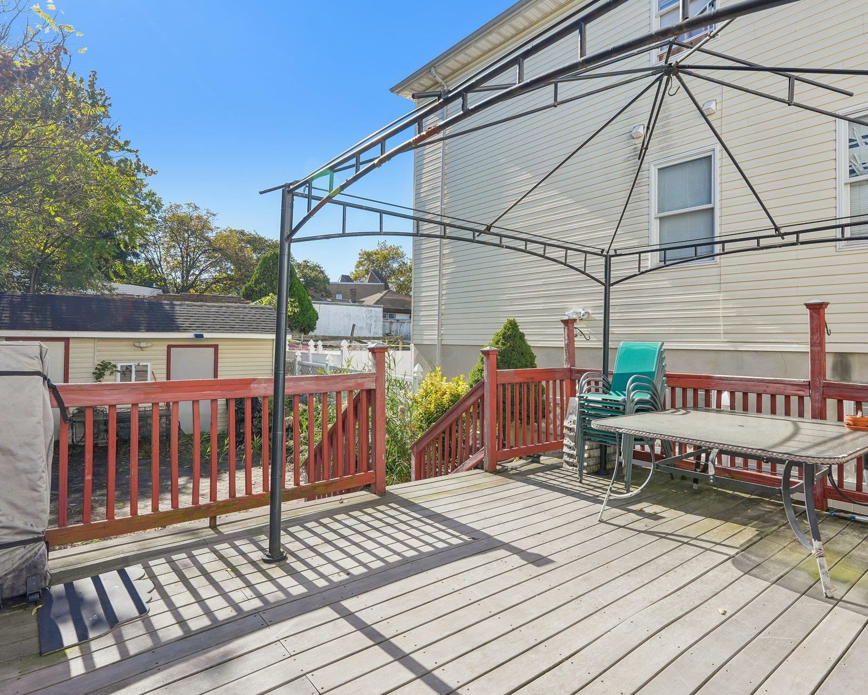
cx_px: 500
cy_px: 352
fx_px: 488
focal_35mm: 19
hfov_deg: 82.7
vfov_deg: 70.9
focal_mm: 16
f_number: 8
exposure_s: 1/250
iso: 100
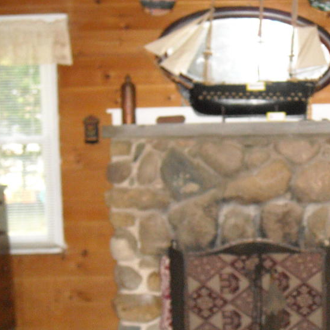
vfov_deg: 23.9
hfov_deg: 23.6
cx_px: 270
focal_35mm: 72
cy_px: 215
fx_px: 777
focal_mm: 7.1
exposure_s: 1/60
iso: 518
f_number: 3.1
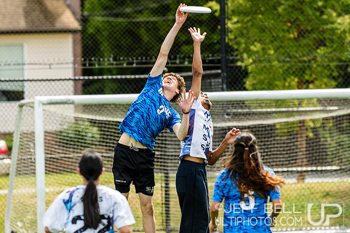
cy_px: 94
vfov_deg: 3.1
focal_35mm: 441
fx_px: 4286
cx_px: 181
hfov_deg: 4.7
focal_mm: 200
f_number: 3.2
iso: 160
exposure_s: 1/1250
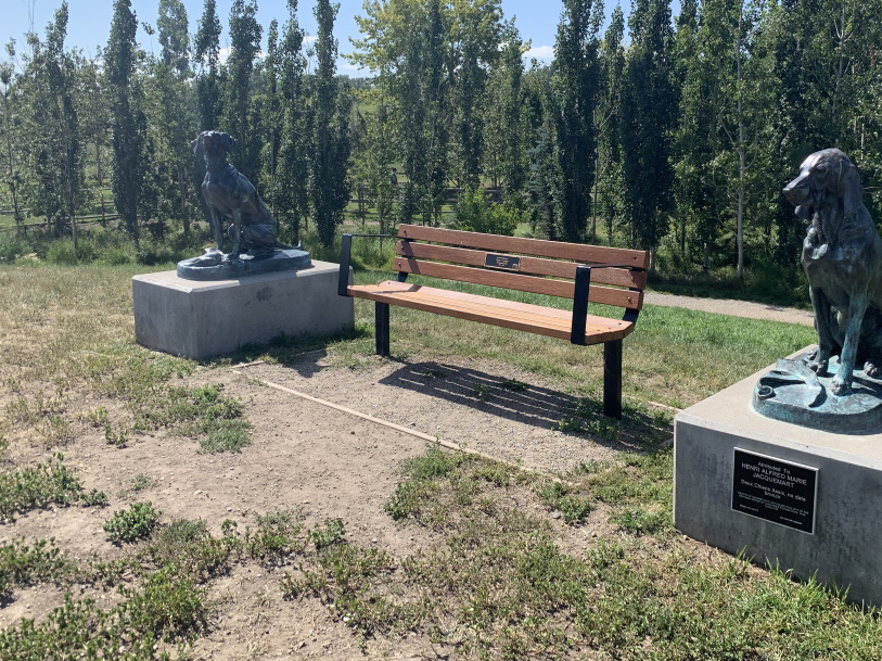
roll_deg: +1.0
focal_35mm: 32
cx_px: 535
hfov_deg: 56.3
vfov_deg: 44.0
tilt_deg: -8.5
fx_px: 815
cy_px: 279
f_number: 1.8
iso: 25
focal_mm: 4.25
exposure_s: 1/1536
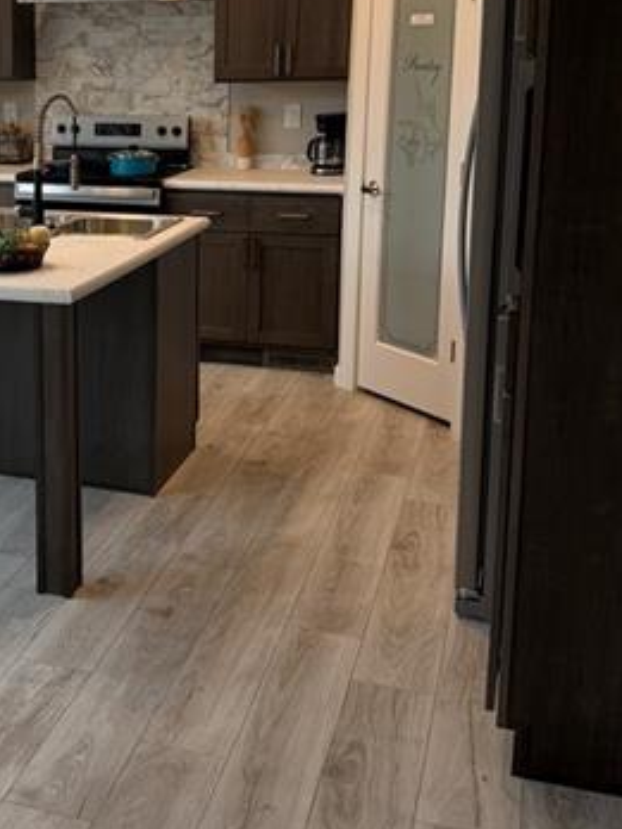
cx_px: -5
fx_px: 1270
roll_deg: +0.9
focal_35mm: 53
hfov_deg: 26.1
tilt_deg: -10.2
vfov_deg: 35.8
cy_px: 267
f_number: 1.78
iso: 125
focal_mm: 6.76
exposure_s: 1/120
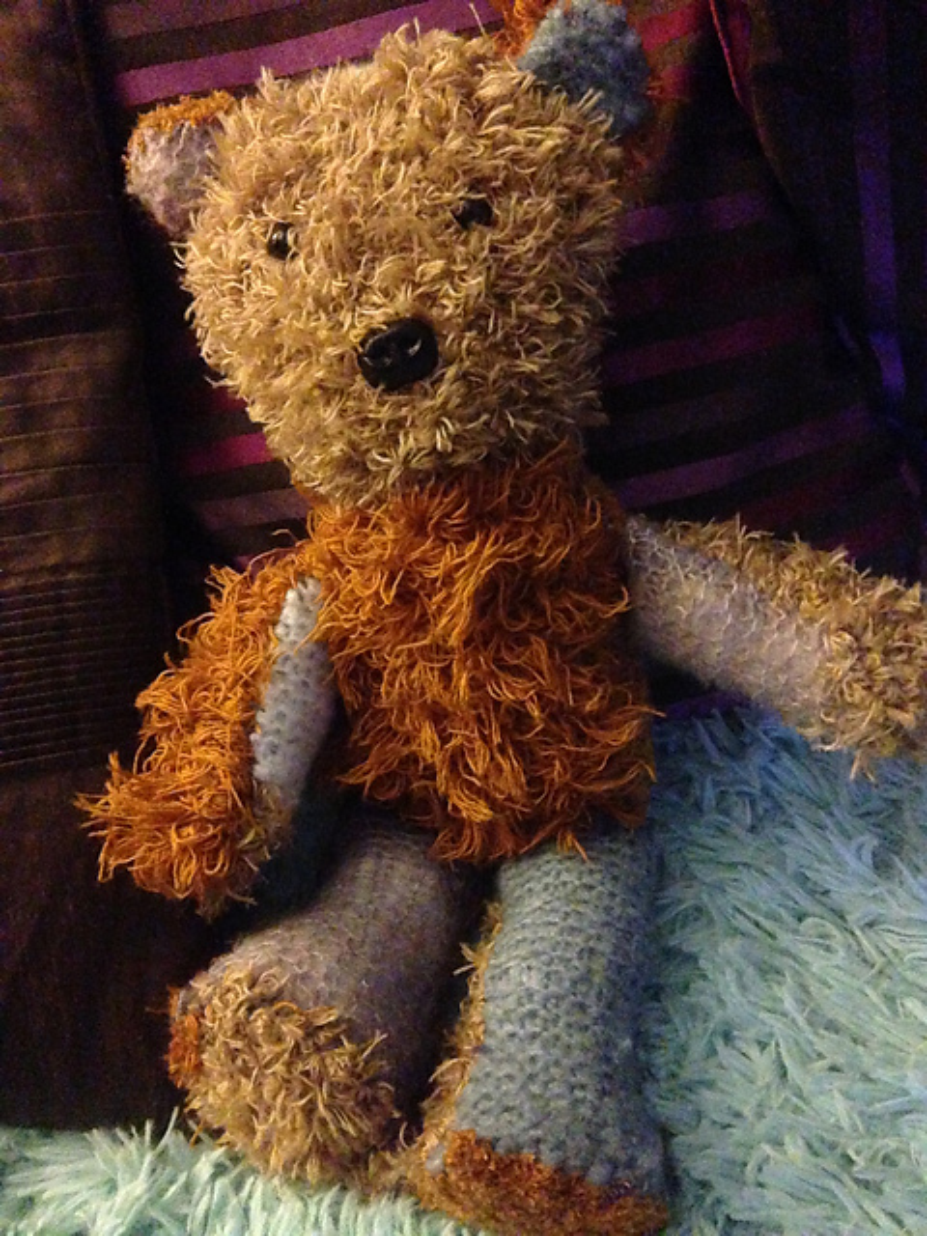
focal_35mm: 66
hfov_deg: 22.3
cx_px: 464
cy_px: 618
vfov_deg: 29.4
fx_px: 2357
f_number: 2.4
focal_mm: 4.12
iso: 2000
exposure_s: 1/15
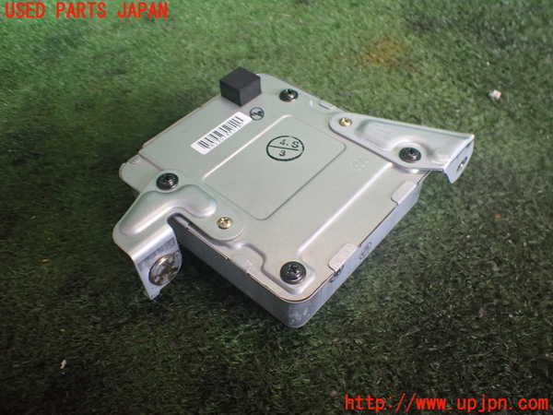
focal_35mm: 30
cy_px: 208
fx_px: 479
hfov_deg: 60.0
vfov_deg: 46.8
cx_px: 276
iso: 400
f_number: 2.3
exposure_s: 1/125
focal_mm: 5.4
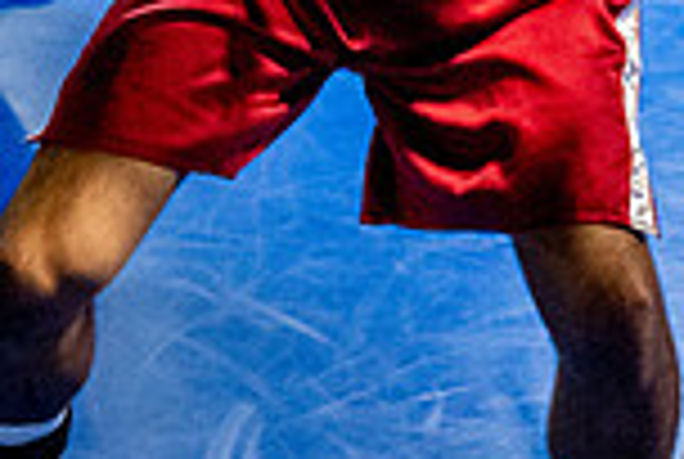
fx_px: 2684
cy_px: -335
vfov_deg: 9.4
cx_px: 621
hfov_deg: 14.4
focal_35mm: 141
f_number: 2.8
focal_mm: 25
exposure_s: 1/800
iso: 5000
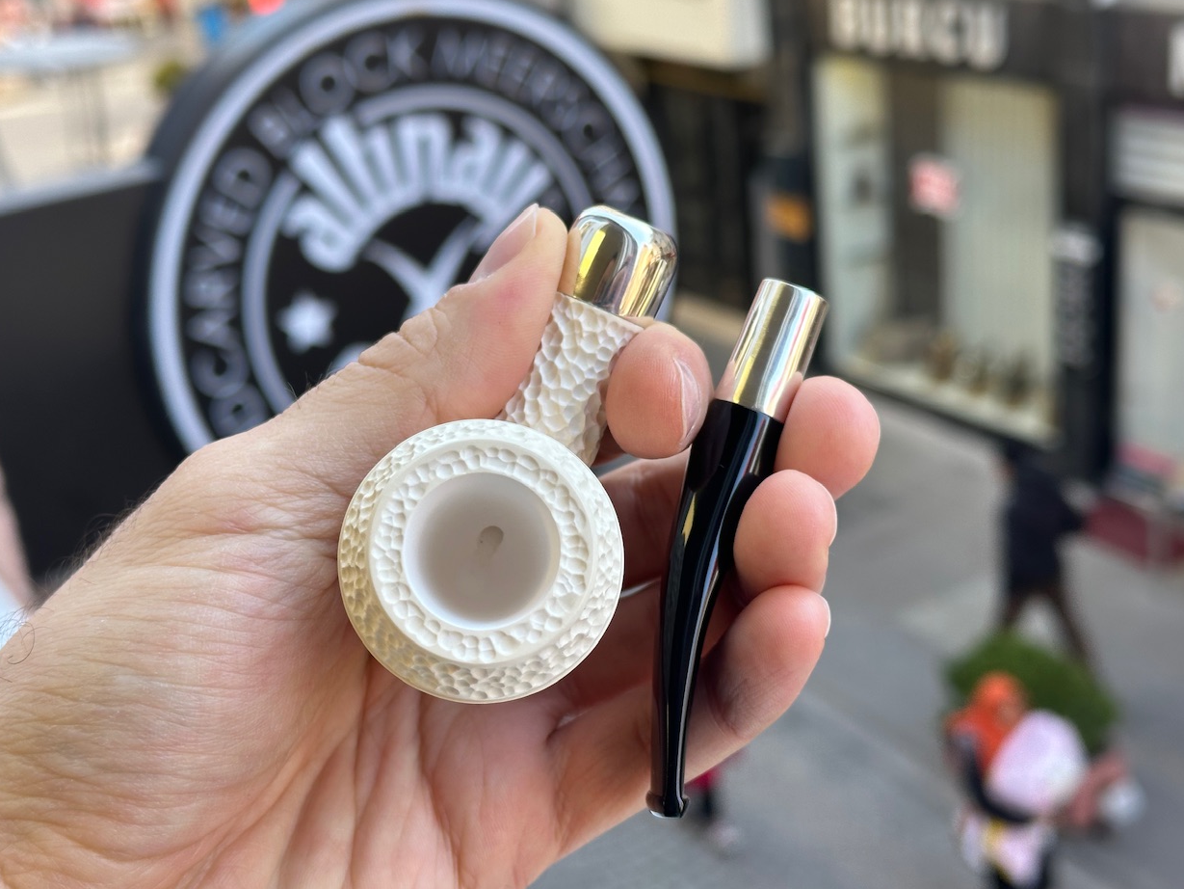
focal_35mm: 50
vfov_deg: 29.1
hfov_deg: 38.2
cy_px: 443
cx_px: 592
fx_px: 1710
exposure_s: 1/170
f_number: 1.78
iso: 50
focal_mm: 6.86
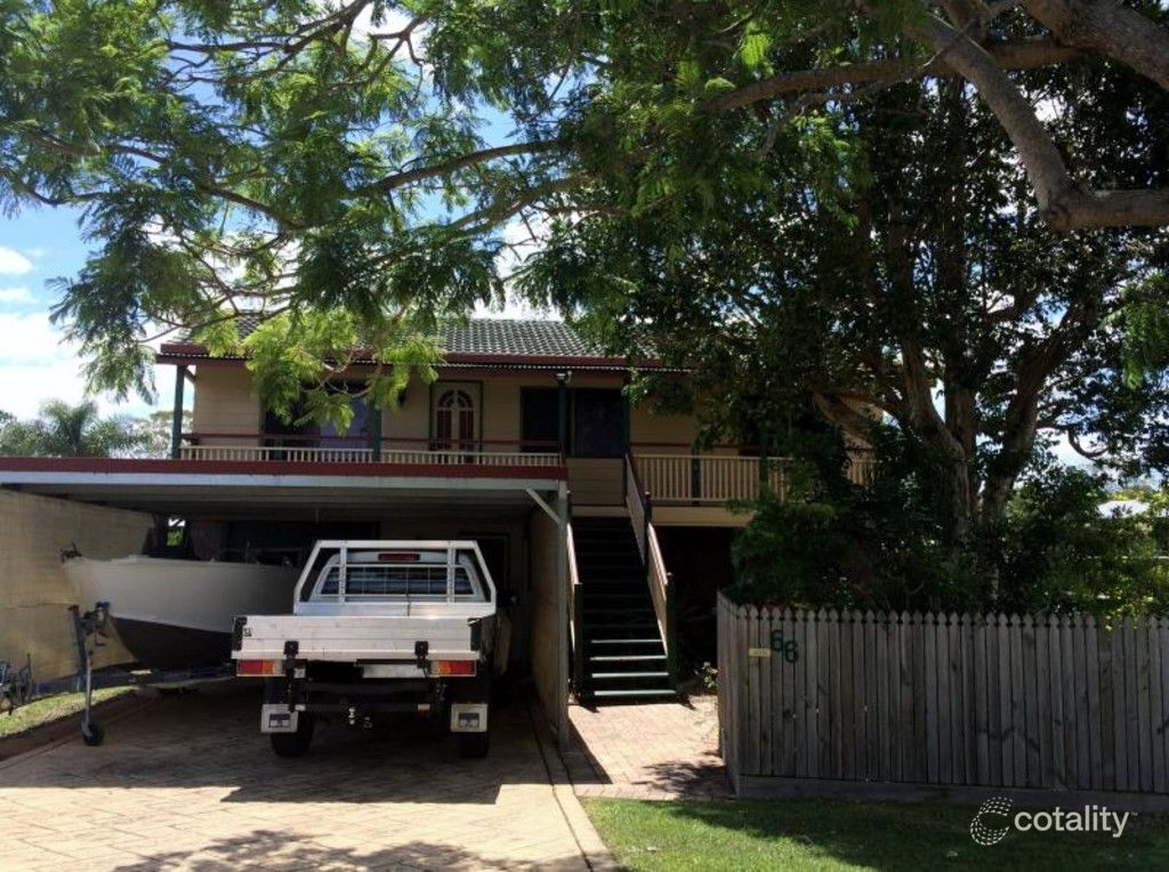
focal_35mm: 30
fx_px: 1011
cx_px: 584
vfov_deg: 46.7
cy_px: 436
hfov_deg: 60.1
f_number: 2.2
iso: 32
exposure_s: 1/1368
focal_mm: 4.12
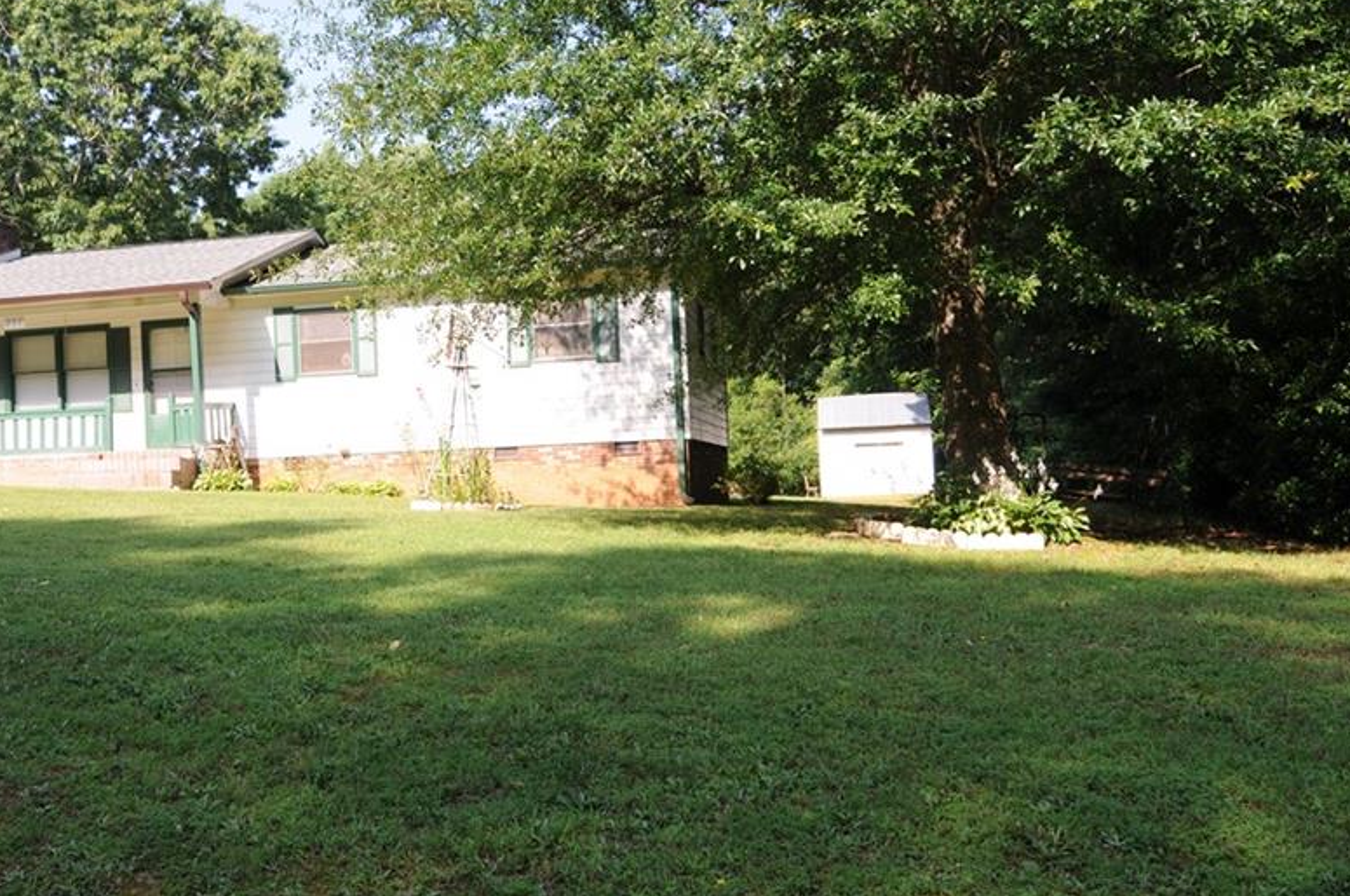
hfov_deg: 50.6
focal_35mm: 38
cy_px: 459
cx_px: 496
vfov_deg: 35.2
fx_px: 1410
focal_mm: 19
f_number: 6.3
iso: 200
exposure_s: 1/250
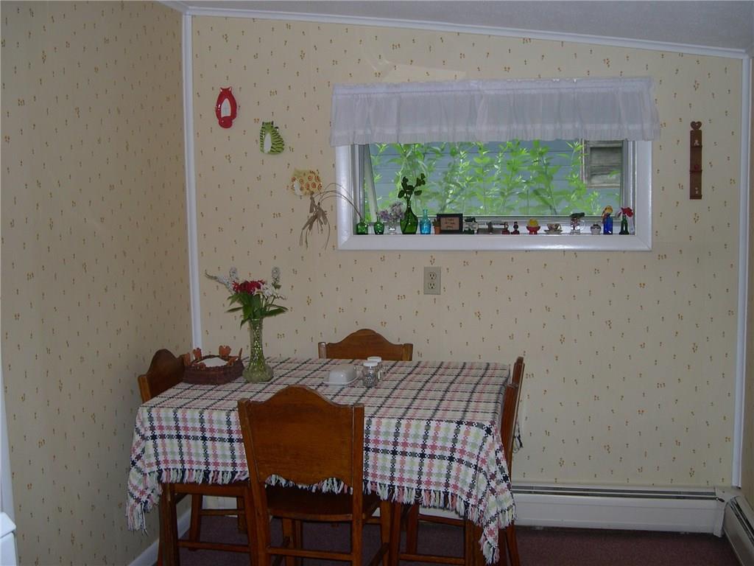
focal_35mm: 38
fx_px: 828
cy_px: 283
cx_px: 377
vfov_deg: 37.7
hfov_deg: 49.0
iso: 100
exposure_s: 1/60
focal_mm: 8
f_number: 2.8
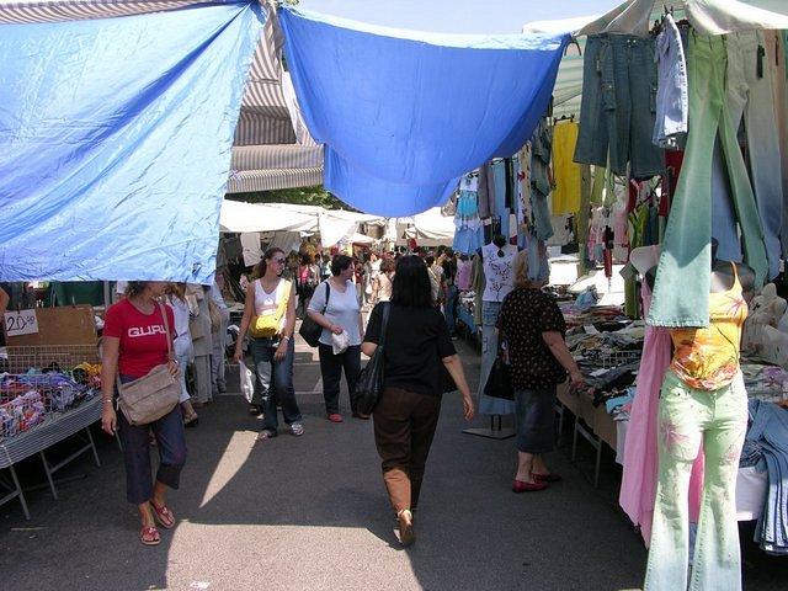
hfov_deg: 52.6
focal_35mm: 35
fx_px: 797
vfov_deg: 40.7
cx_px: 394
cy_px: 296
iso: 50
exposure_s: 1/155
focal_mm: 8.9
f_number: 5
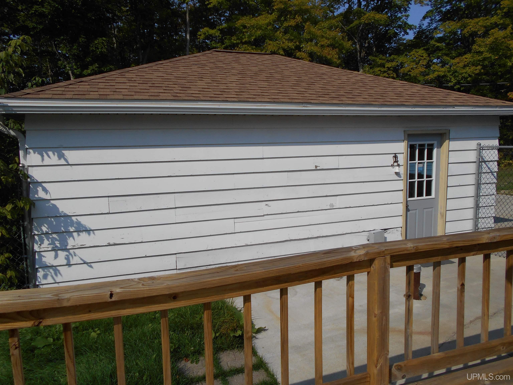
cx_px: 256
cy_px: 192
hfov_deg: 67.3
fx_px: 385
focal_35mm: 26
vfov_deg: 53.1
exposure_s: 1/320
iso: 80
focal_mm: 4.6
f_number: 8
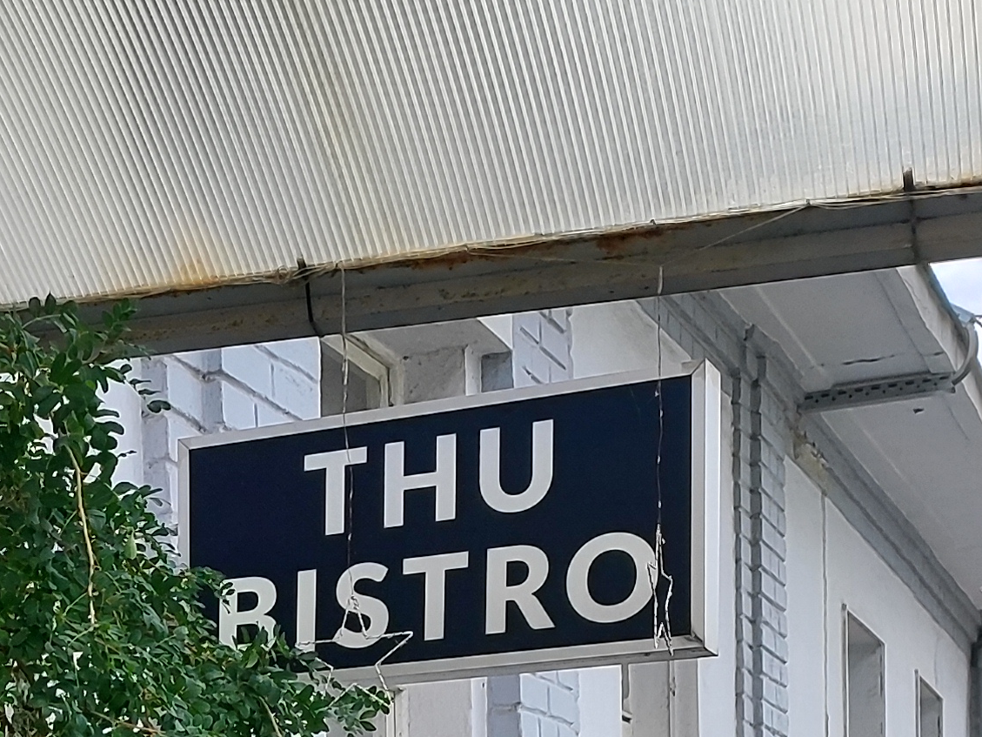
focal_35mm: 85
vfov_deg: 15.7
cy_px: 1176
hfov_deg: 21.4
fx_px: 2412
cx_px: -198
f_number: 1.89
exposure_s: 1/442
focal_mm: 5.89
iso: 50
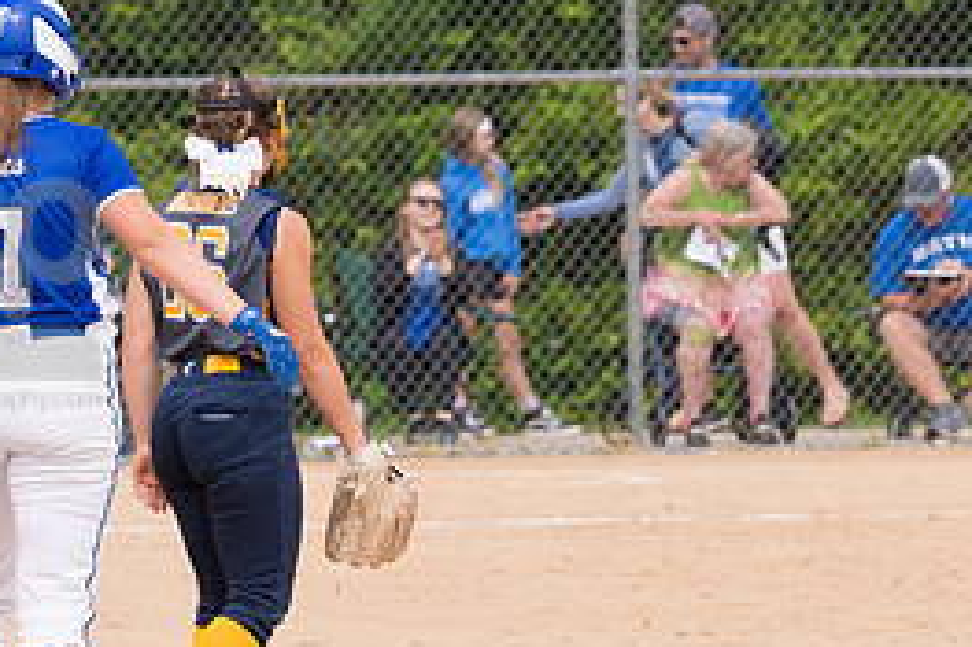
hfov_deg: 4.0
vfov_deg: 2.7
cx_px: -11
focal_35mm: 512
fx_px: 13815
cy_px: 281
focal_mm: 155
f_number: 5.6
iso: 320
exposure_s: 1/1600
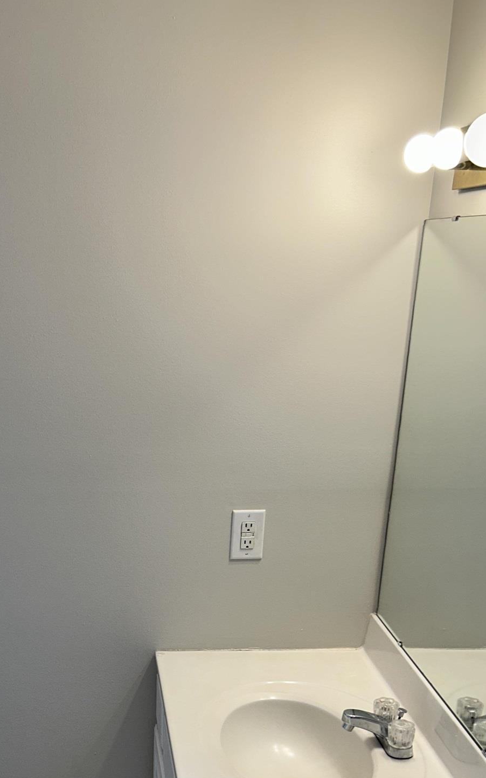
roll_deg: -0.5
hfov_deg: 28.6
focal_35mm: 44
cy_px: 612
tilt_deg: -21.1
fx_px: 932
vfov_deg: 43.3
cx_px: 100
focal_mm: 5.7
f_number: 1.5
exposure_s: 1/144
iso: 32
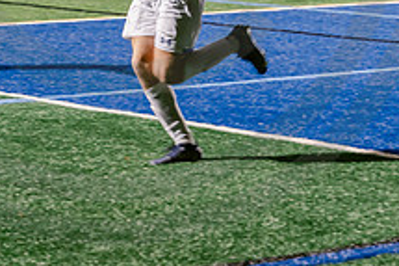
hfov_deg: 10.9
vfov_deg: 7.2
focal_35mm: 189
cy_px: -85
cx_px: 113
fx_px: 2093
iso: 2500
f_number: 4
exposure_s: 1/160
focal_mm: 70
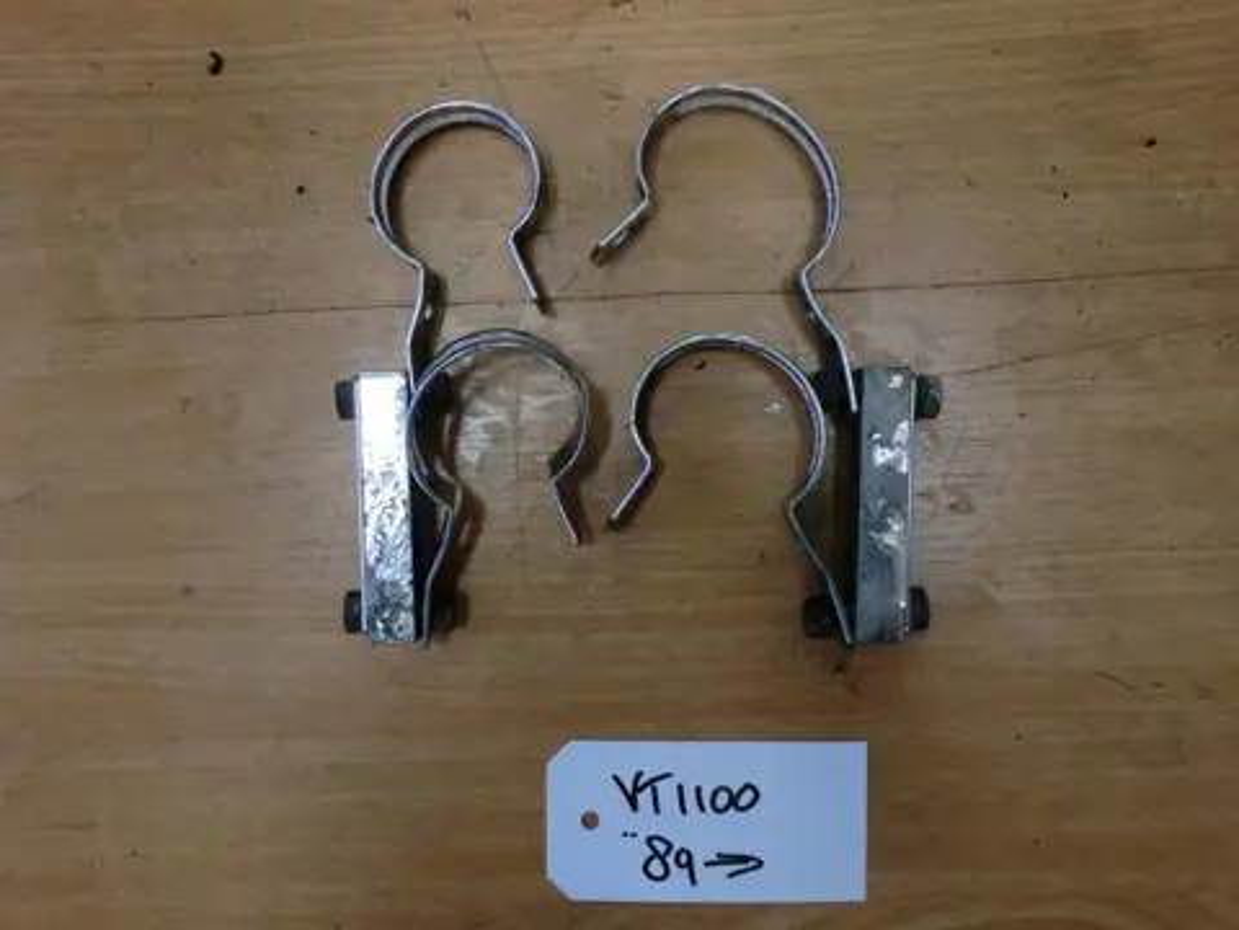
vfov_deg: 44.2
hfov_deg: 56.8
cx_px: 620
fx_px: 1145
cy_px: 465
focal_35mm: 32
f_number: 3.5
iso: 250
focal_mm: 5.8
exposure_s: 1/60
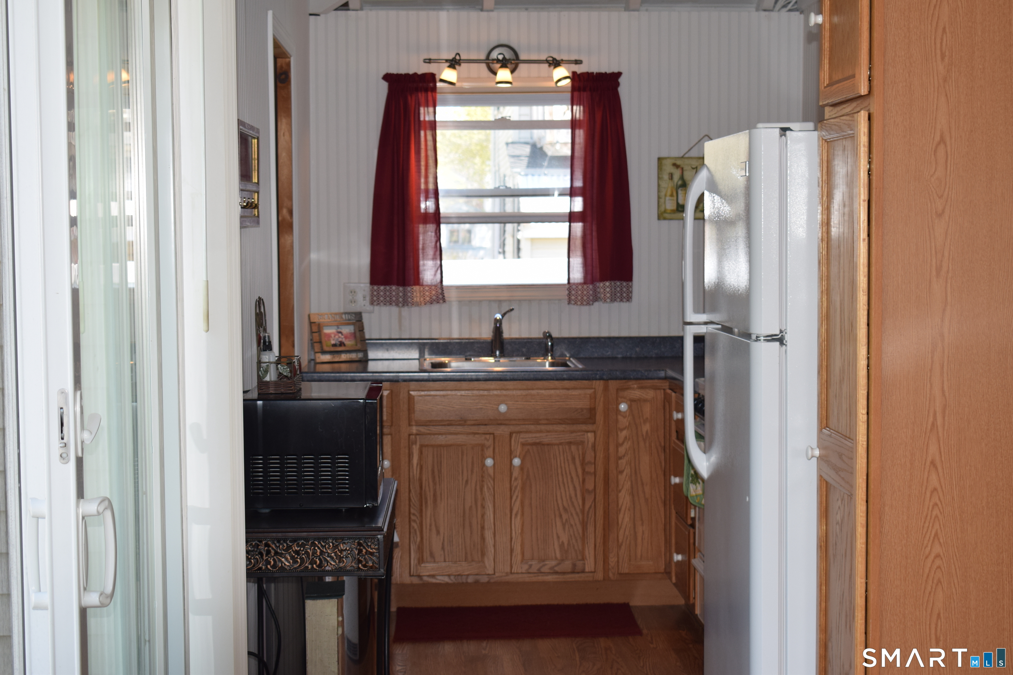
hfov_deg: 33.4
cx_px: 506
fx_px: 1688
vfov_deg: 22.6
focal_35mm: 60
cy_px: 338
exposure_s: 1/125
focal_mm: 40
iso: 320
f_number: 5.6
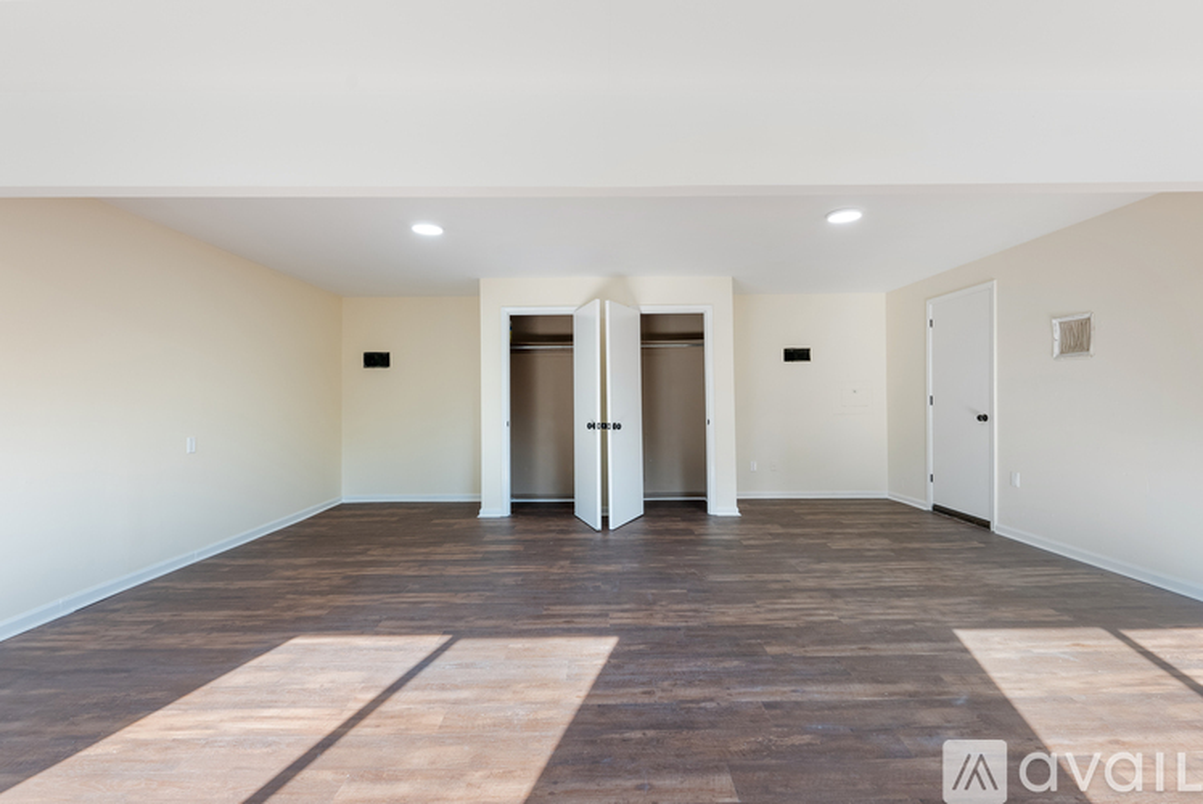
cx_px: 602
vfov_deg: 73.8
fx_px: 535
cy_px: 402
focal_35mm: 16
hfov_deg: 96.7
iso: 640
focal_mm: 16
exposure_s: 1/10
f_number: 9
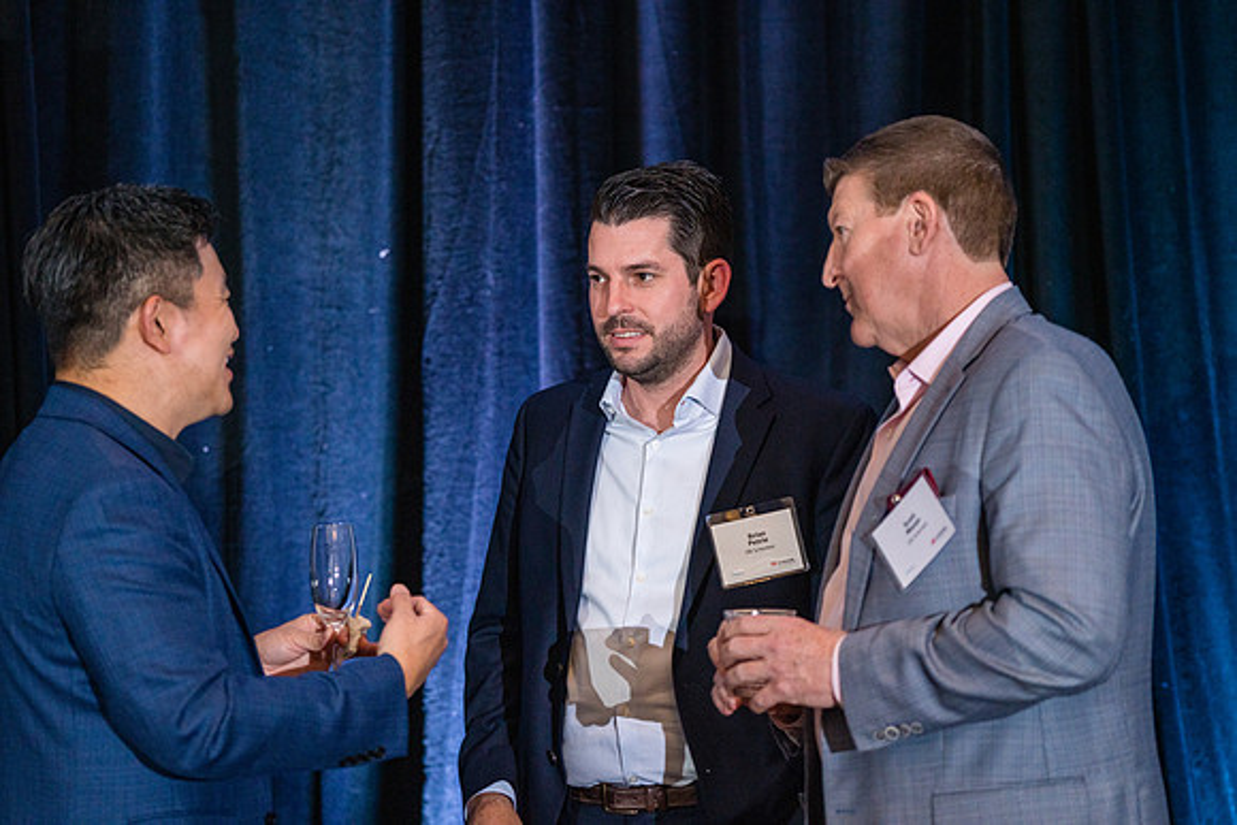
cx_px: 618
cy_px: 412
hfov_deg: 15.6
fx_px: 4502
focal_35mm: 131
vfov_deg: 10.5
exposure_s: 1/250
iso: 1600
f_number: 4
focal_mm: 131
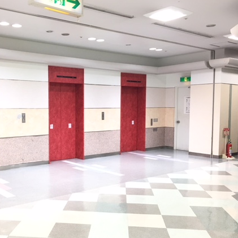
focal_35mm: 39
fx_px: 303
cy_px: 129
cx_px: 76
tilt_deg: -3.1
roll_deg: -0.3
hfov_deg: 42.2
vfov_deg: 42.8
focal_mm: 4.15
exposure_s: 1/30
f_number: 2.2
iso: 40
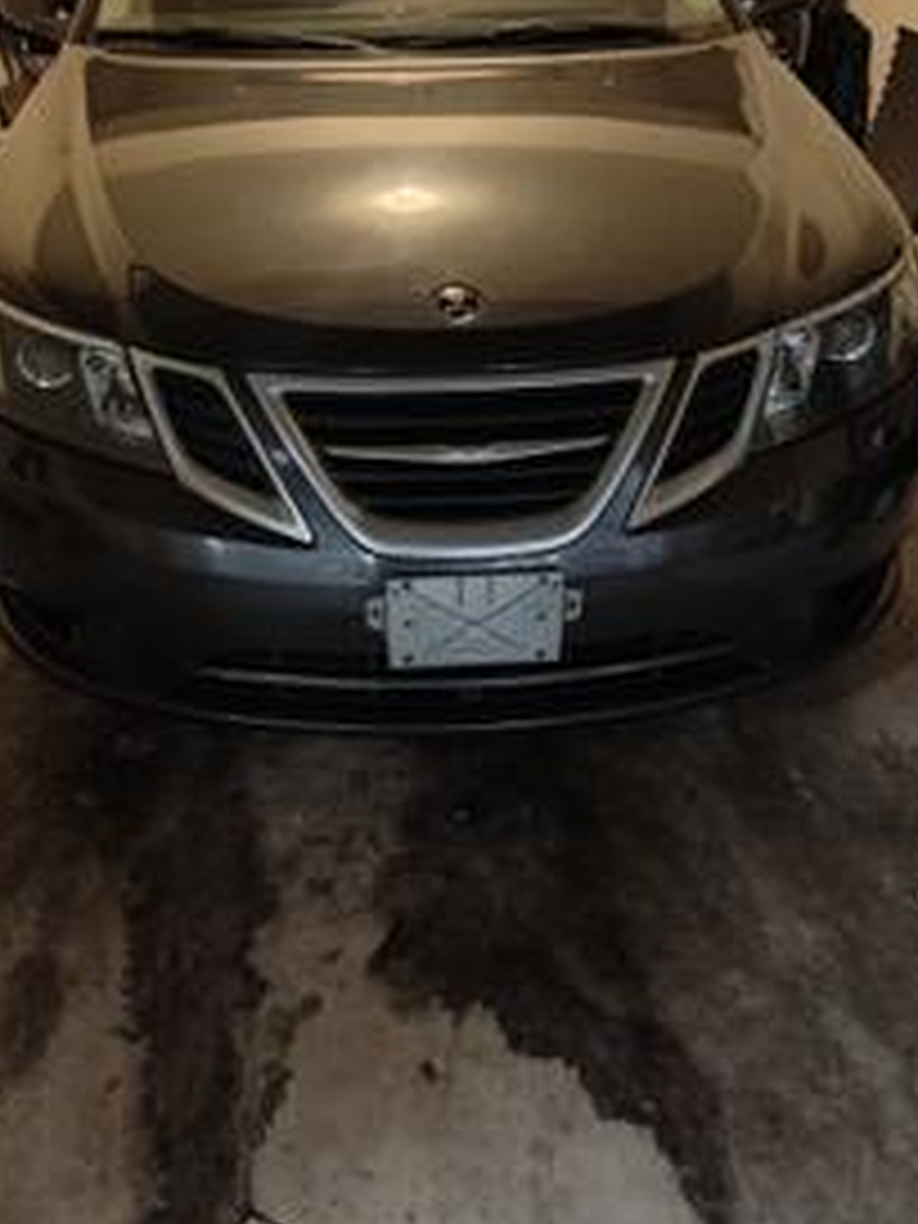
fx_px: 1131
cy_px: 396
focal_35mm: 32
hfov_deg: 44.1
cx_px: 436
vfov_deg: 55.5
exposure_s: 1/10
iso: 1600
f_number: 1.8
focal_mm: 6.06
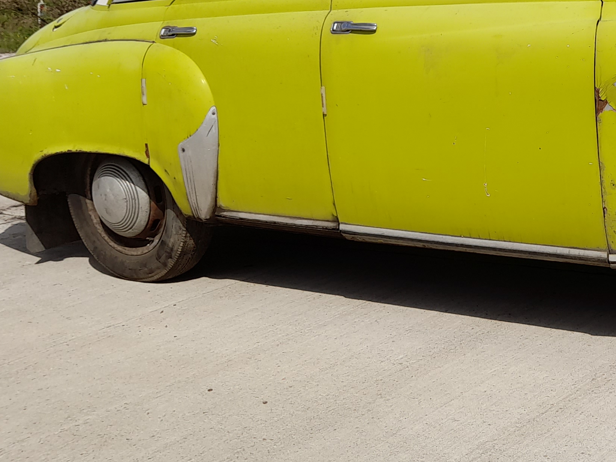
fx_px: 1086
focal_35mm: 61
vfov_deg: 23.7
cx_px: 580
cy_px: 106
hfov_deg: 30.0
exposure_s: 1/1276
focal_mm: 4.6
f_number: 2
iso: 20
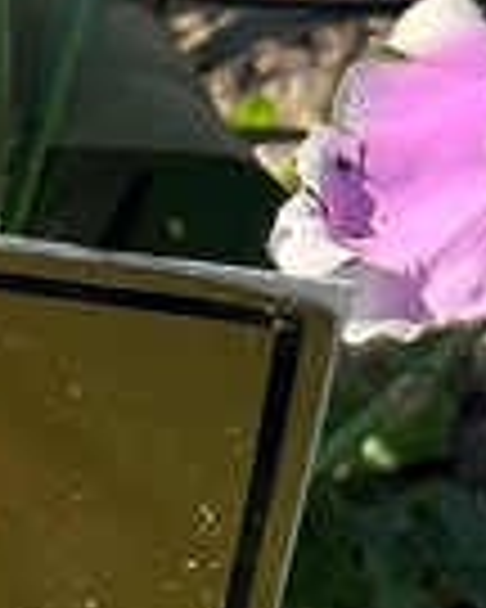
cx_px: -351
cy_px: 734
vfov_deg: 12.5
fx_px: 2697
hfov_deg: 9.8
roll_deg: -2.9
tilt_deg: -35.6
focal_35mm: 150
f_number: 1.5
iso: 50
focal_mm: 5.7
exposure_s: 1/949
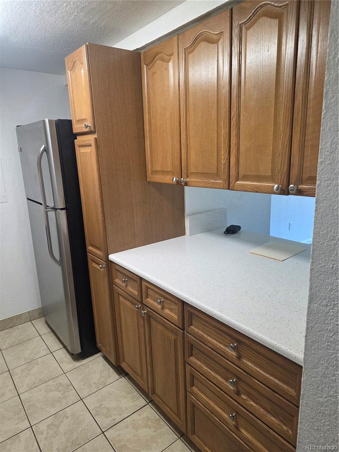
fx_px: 300
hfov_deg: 58.9
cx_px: 170
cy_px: 226
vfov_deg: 73.9
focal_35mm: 23
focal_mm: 6.3
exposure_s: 1/120
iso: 250
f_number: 1.7
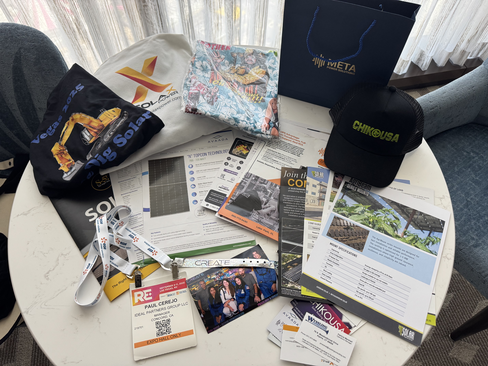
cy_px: 183
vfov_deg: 56.8
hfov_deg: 71.6
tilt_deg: -57.5
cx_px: 244
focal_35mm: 24
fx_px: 338
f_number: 1.78
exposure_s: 1/89
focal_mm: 6.76
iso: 200
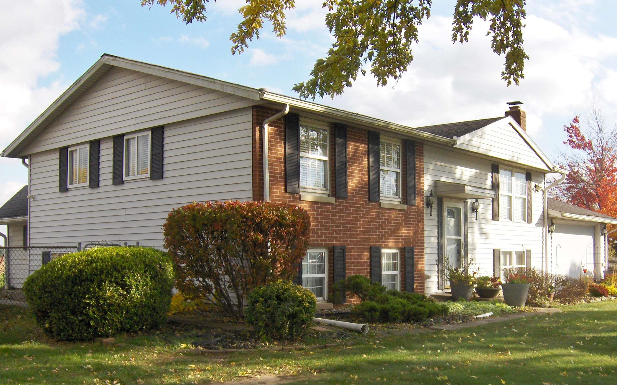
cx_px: 316
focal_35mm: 40
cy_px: 246
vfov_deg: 31.8
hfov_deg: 49.3
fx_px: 673
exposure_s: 1/524
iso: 100
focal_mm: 7.5
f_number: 4.3
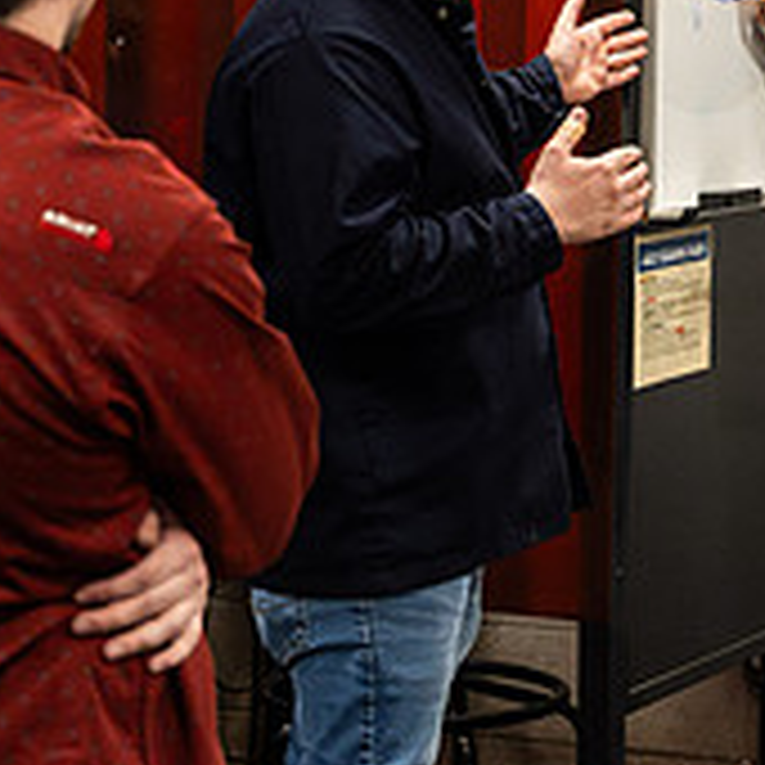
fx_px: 3775
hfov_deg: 11.4
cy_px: 88
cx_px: 801
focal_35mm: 151
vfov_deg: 11.5
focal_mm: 52
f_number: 4
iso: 3200
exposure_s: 1/640
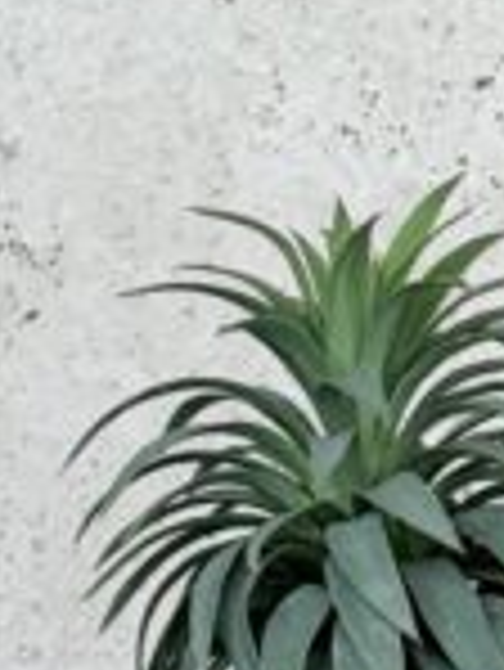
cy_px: 1016
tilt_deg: -1.0
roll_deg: -0.8
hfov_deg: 4.5
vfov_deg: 6.0
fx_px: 6378
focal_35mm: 329
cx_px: 855
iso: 64
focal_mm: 6.76
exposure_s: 1/499
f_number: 1.78
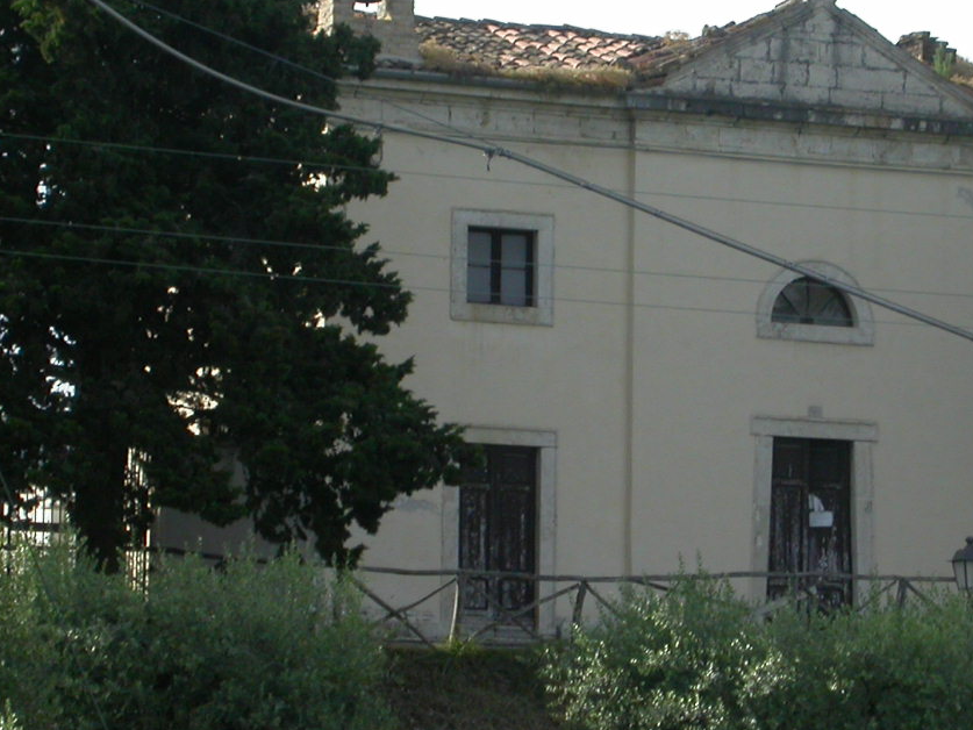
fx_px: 6072
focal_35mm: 216
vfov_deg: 6.9
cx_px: 735
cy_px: 388
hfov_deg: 9.1
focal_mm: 23.5
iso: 100
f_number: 6.1
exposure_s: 1/292
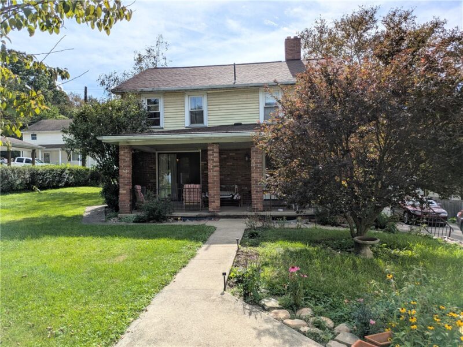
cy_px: 174
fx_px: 335
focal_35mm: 25
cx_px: 232
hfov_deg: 69.4
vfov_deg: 54.9
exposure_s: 1/5076
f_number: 1.89
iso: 47
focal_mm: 5.43
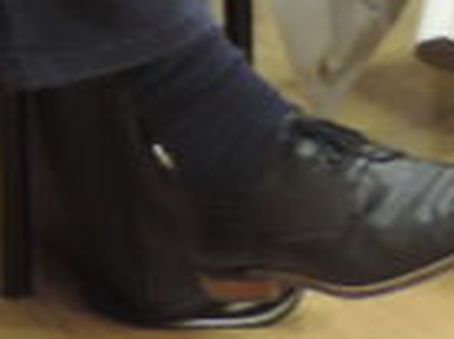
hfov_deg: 6.5
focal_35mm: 297
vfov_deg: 4.7
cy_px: -777
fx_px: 3888
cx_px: 895
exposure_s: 1/13
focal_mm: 7.1
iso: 400
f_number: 3.3
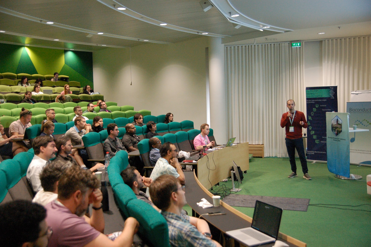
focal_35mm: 36
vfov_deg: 36.8
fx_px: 371
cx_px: 186
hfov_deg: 53.2
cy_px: 124
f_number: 3.2
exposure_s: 1/125
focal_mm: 24
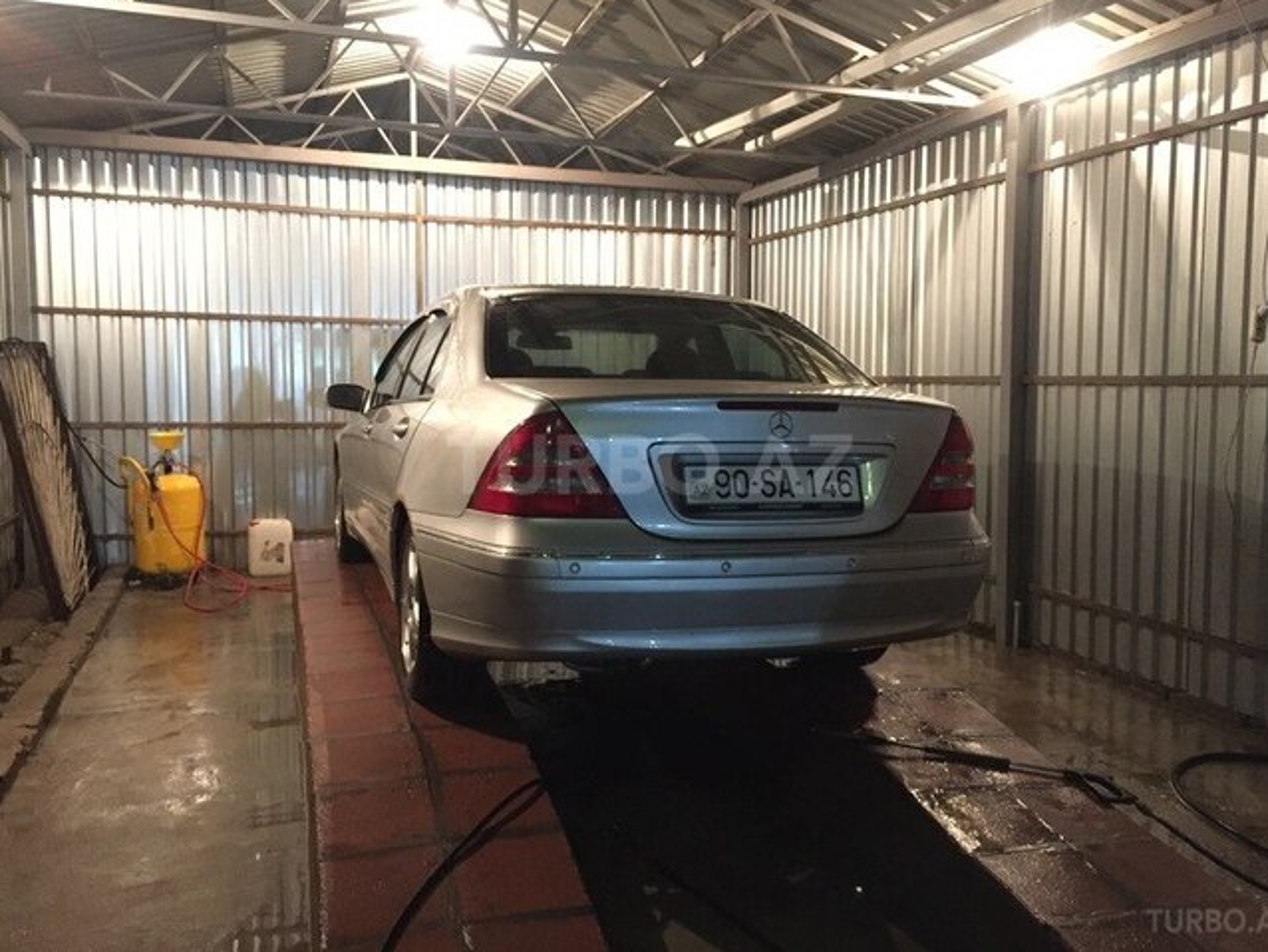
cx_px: 650
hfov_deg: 59.9
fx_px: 1099
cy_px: 464
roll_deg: -0.7
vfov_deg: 46.8
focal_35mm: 30
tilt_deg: -4.1
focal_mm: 4.15
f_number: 2.2
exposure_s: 1/17
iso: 800
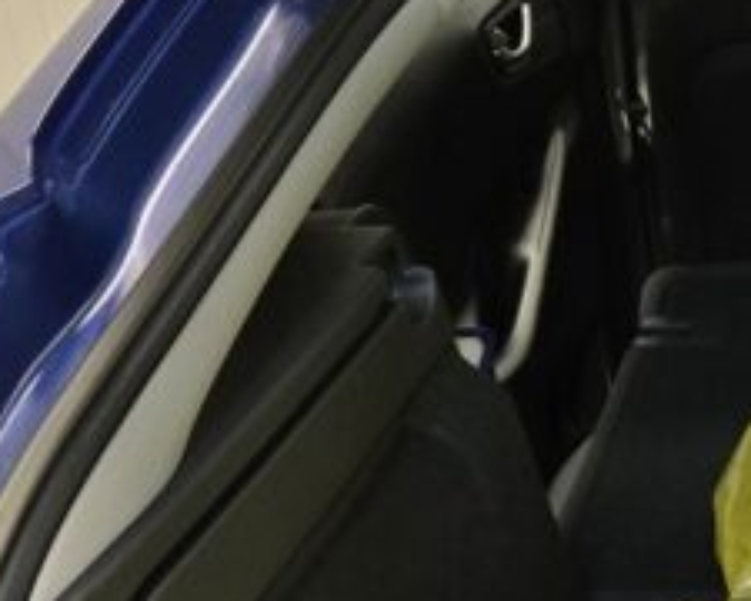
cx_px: 1185
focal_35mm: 102
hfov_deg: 16.8
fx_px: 2267
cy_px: 457
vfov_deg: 15.0
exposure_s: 1/100
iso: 125
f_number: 1.8
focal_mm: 5.4
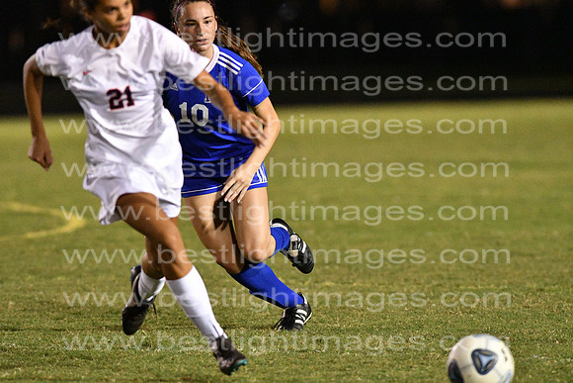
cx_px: 286
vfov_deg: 3.1
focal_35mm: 450
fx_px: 7164
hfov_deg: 4.6
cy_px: 192
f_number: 3.5
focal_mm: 300
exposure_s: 1/640
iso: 10000
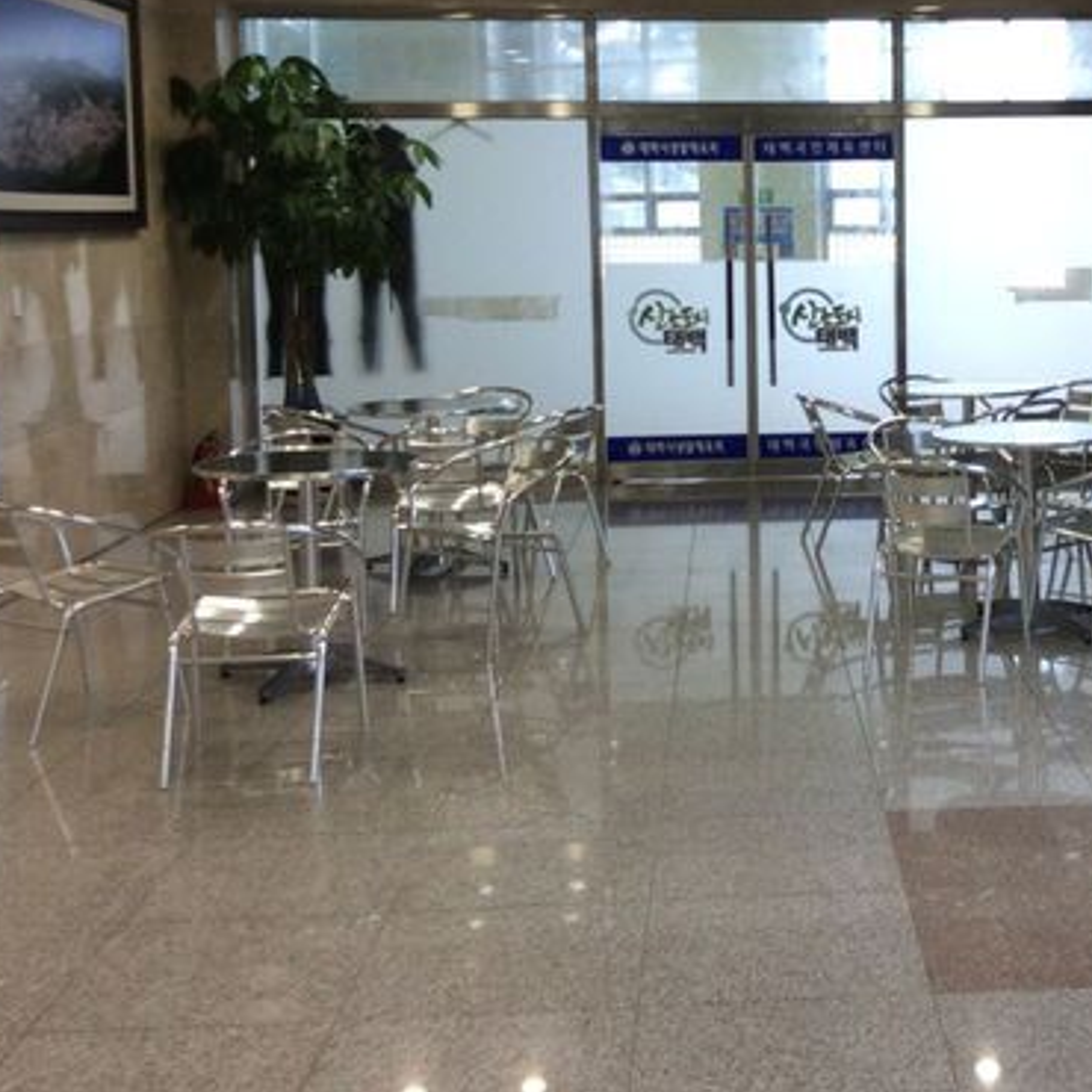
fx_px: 1963
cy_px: 354
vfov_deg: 30.8
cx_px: 846
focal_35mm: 55
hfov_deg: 30.5
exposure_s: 1/24
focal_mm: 3.3
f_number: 2.4
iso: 40
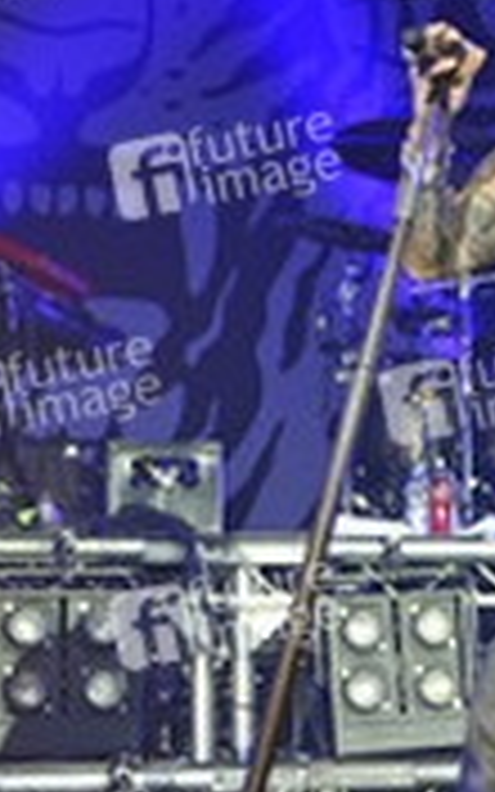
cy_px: 504
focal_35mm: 125
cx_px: 1006
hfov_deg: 9.7
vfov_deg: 16.7
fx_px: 2698
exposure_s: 1/160
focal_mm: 48
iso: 800
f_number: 4
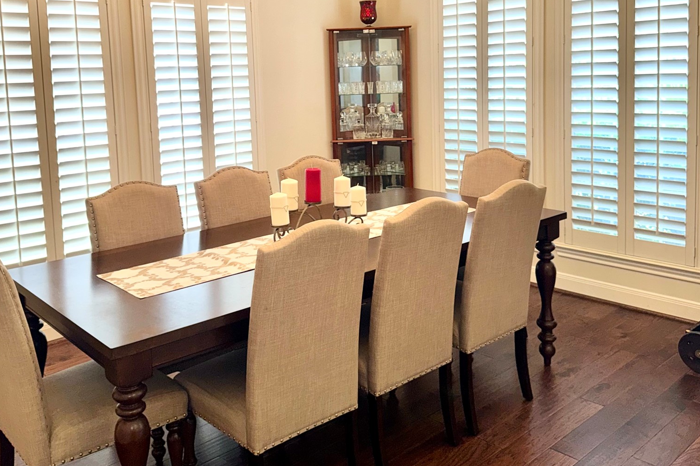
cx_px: 352
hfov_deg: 55.8
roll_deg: +0.9
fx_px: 661
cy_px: 129
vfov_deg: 38.1
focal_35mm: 34
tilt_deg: -4.6
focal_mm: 6.76
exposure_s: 1/42
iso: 50
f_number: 1.78
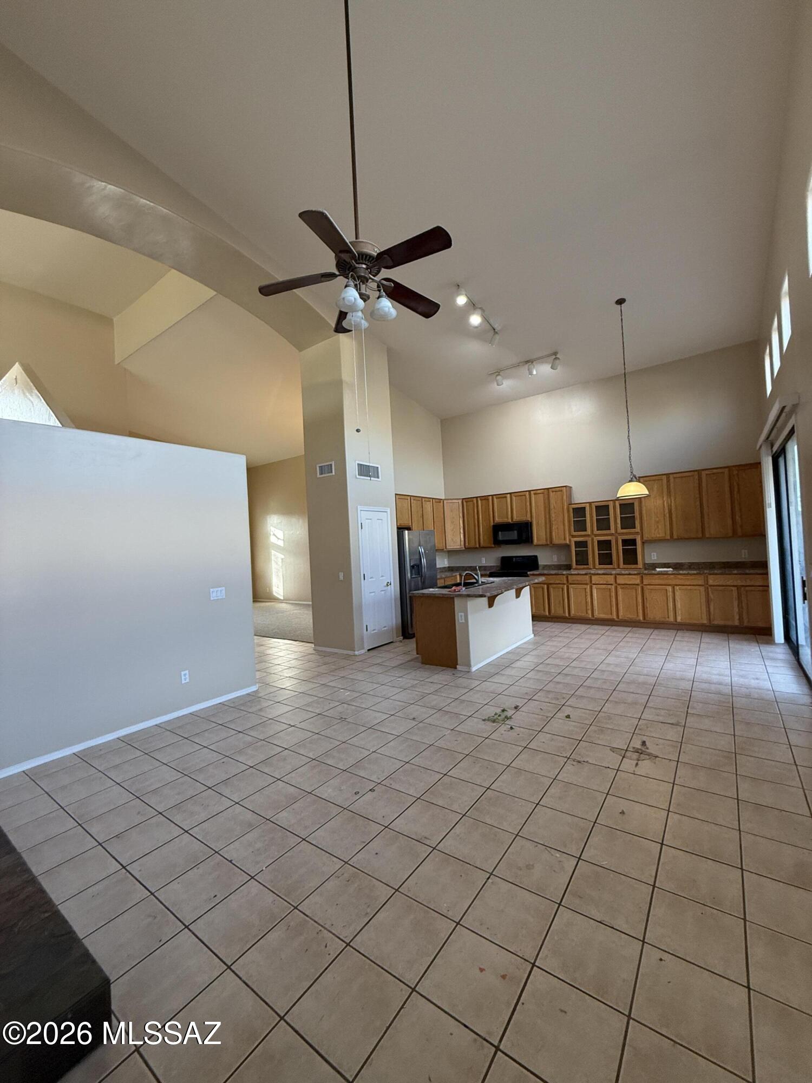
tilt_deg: +2.6
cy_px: 542
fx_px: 438
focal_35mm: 14
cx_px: 406
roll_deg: +3.1
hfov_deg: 85.7
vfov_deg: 102.1
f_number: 2.2
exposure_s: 1/120
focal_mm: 2.22
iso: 250
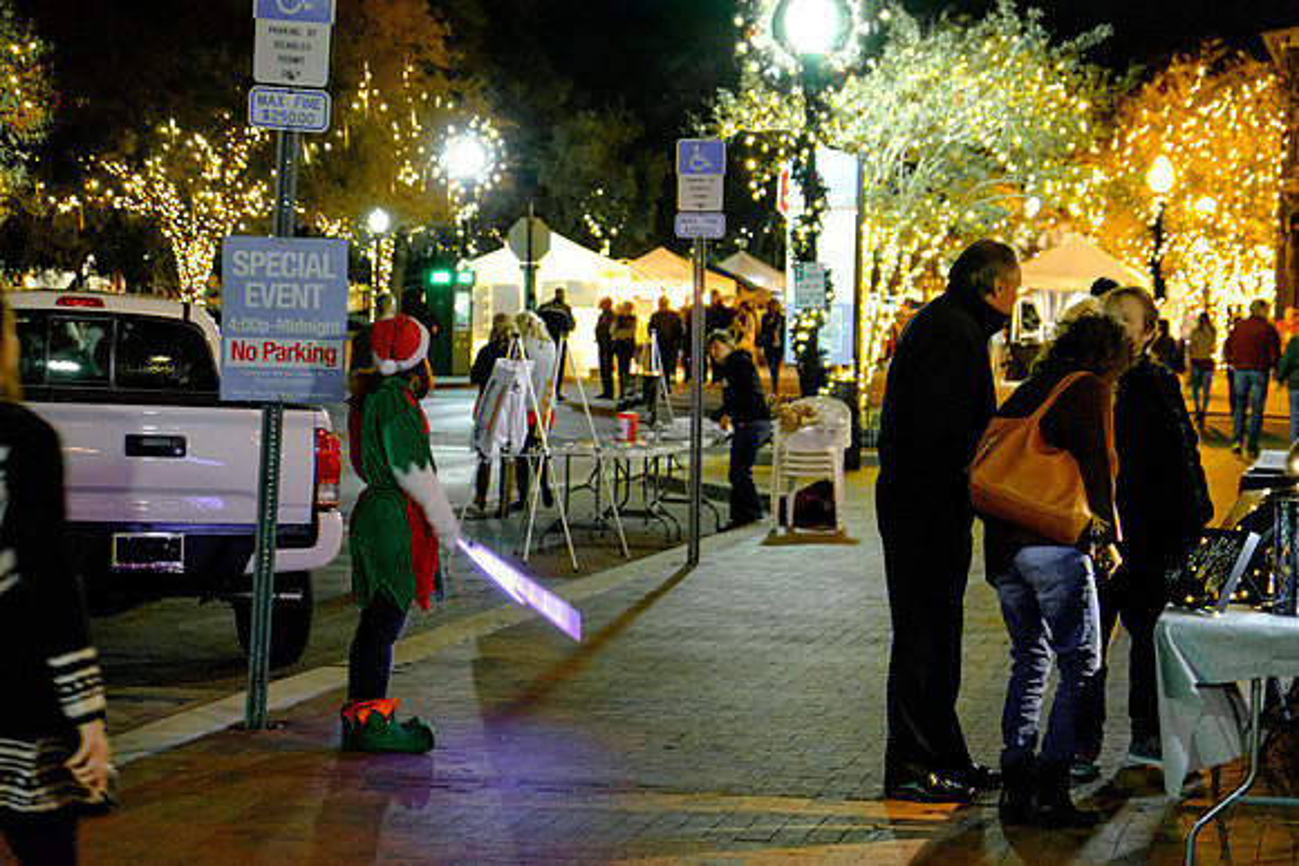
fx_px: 2995
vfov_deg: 16.5
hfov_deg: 24.5
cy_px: 433
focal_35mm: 83
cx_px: 650
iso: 4000
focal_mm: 55
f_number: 4
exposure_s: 1/30
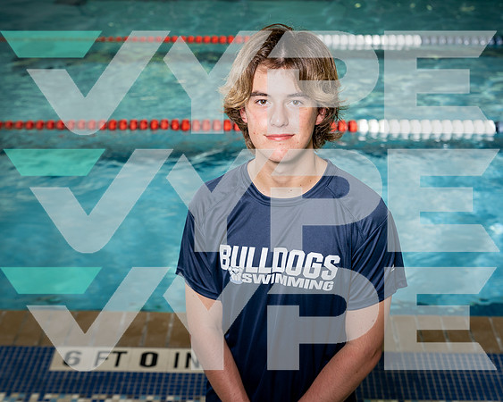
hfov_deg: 29.4
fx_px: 959
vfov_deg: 23.7
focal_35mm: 64
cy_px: 201
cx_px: 252
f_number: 5
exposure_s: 1/250
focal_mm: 57
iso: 400
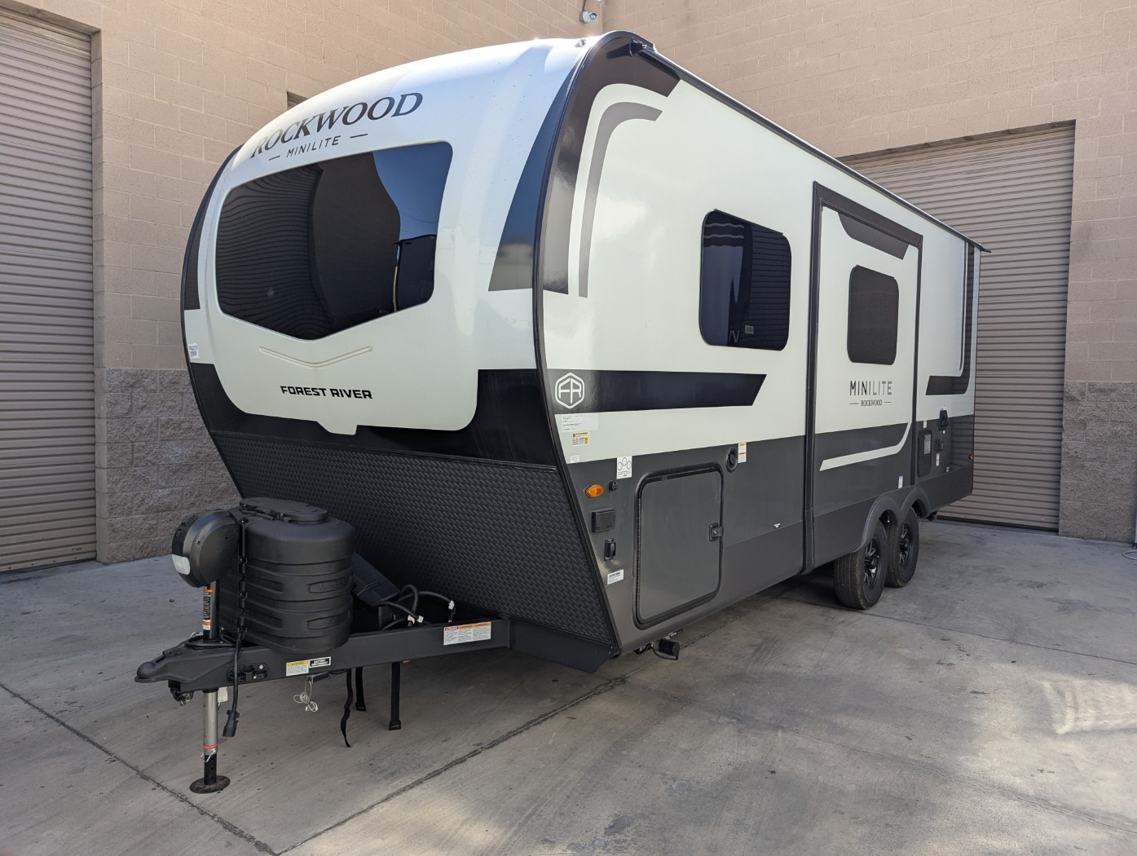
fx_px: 789
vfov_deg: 56.9
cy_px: 428
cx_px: 568
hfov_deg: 71.5
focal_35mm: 24
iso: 48
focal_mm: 6.81
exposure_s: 1/770
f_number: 1.85
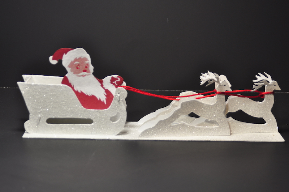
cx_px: 144
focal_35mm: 72
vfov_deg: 18.9
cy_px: 96
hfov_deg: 28.1
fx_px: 577
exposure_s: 1/25
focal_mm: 48
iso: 200
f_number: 4
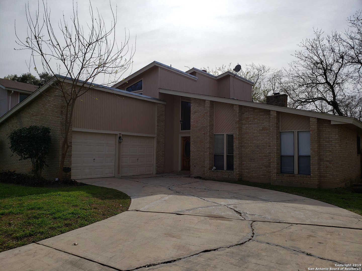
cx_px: 181
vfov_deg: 53.1
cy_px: 136
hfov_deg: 67.3
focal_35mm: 26
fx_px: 272
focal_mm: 4.3
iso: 50
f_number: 2.4
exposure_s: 1/3725
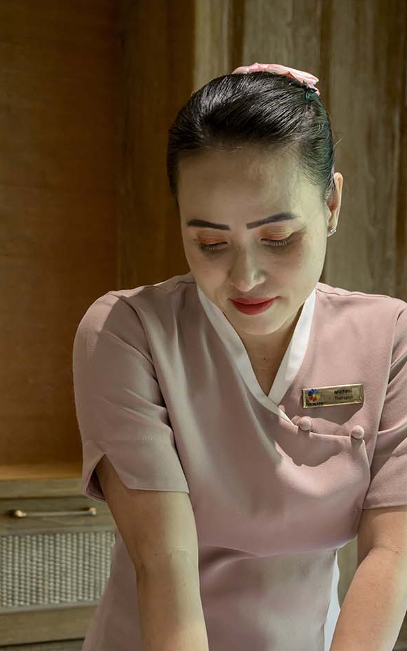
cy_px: 484
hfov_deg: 18.1
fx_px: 1278
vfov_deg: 28.2
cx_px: 231
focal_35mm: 72
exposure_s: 1/200
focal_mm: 46
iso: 4000
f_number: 4.5
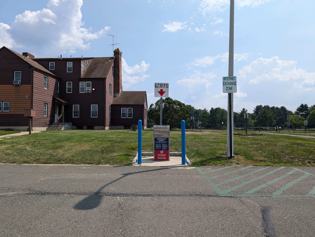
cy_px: 118
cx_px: 158
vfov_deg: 56.9
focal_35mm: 24
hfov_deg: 71.5
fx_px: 219
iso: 20
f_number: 1.68
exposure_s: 1/1443
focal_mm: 6.9
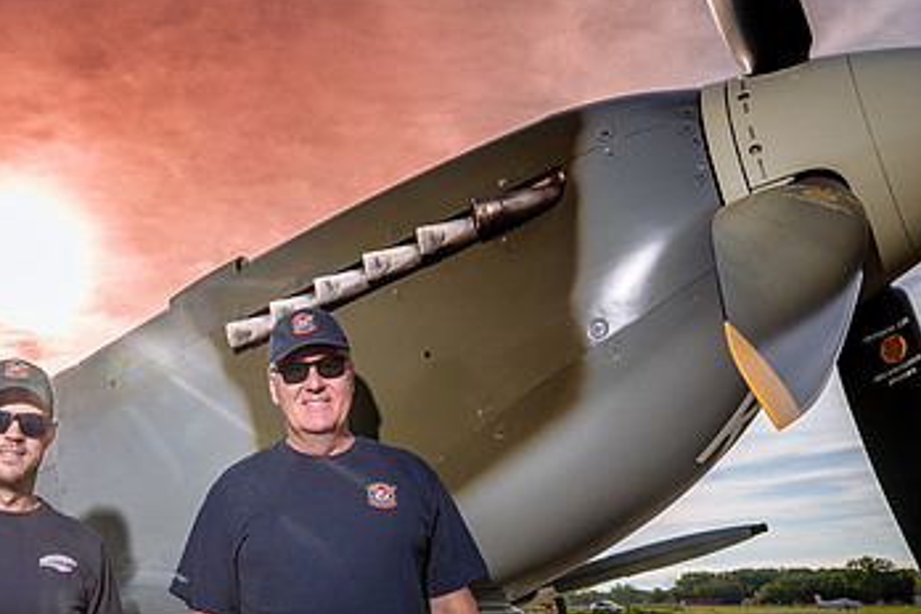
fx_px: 1023
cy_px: 499
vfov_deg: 32.4
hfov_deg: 47.3
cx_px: 275
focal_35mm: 40
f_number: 6.3
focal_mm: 24
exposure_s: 1/250
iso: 64
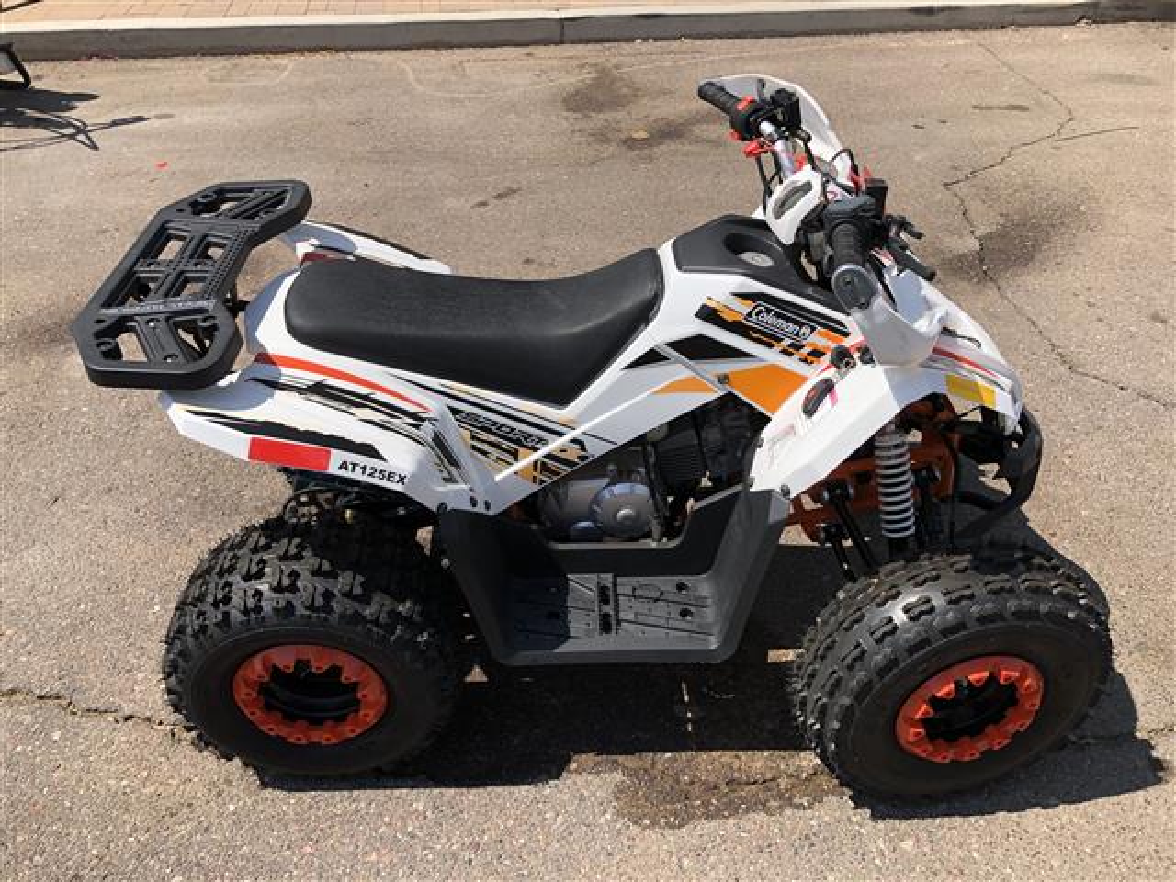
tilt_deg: -36.5
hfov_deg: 63.4
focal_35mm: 28
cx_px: 588
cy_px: 441
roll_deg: -1.9
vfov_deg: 49.7
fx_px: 951
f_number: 1.8
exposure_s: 1/1799
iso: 20
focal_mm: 3.99
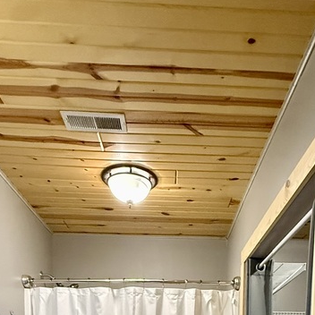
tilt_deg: -5.8
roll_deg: -1.6
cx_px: 187
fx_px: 391
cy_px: 415
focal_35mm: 38
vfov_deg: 32.3
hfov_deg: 43.7
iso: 800
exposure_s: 1/60
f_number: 2.2
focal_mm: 2.22
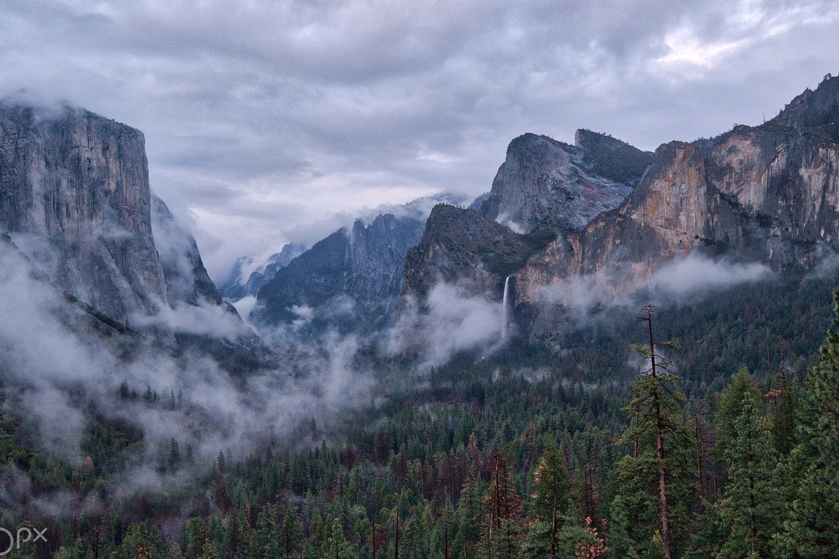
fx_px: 979
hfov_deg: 46.4
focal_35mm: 42
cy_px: 296
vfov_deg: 31.9
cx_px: 385
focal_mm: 24
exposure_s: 1/40
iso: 3200
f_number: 13
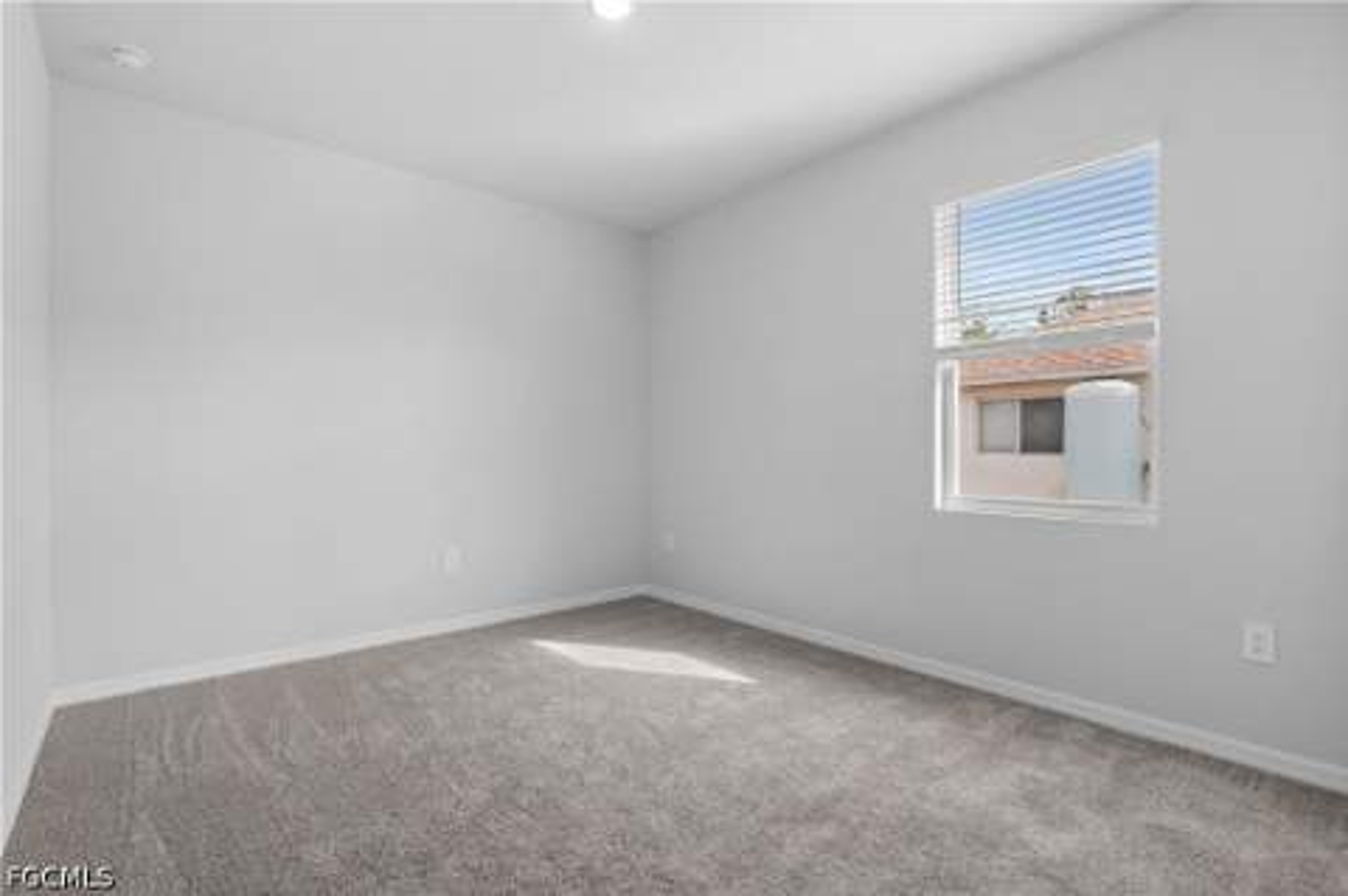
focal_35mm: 16
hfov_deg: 96.8
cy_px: 448
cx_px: 674
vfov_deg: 73.6
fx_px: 598
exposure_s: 1/10
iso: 320
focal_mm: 16
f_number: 10
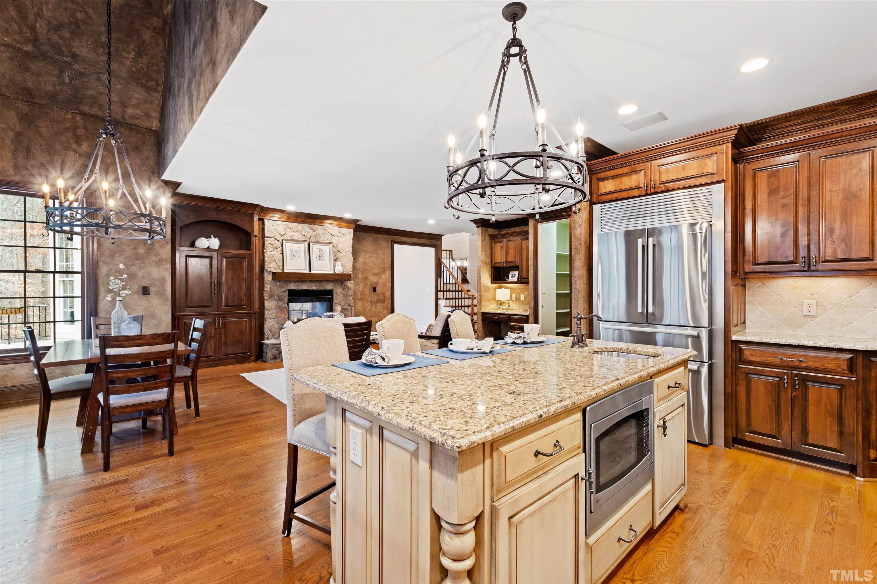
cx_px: 438
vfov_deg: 77.3
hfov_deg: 100.4
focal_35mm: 15
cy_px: 292
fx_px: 365
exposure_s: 1
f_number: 8
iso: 100
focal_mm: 10
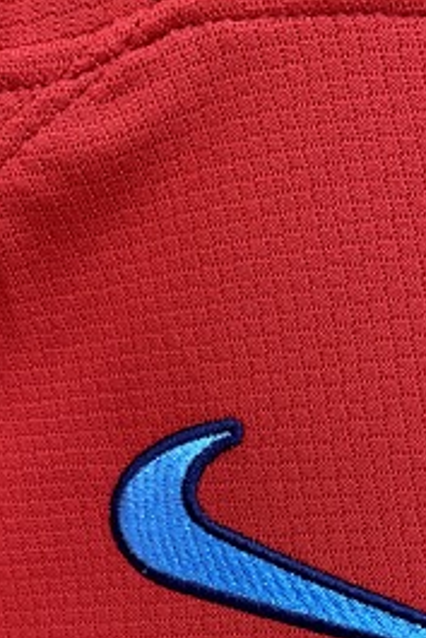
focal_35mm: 51
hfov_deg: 26.3
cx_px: 300
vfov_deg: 36.2
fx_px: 904
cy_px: 590
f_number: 1.8
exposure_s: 1/33
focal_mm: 4.25
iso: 320
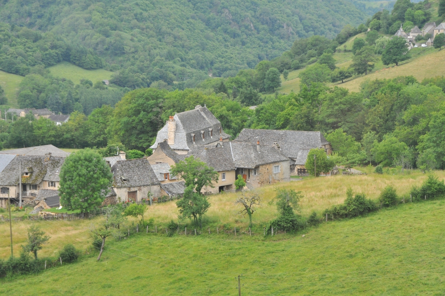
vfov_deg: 14.0
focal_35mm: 98
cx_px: 222
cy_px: 148
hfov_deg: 20.9
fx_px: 1204
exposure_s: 1/500
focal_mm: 65
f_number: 8
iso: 720
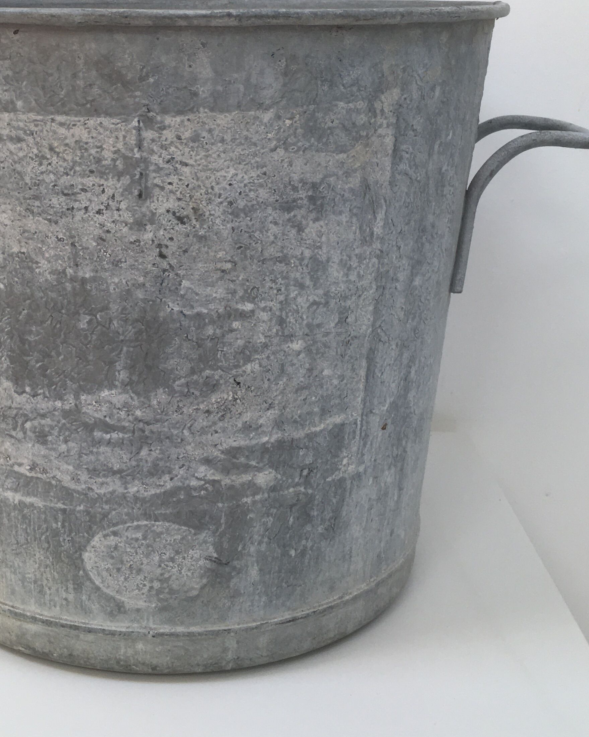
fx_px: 1133
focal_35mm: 52
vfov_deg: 35.4
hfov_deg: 28.9
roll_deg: +0.0
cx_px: 179
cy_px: 210
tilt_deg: -10.5
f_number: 2.2
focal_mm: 4.15
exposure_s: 1/100
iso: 40
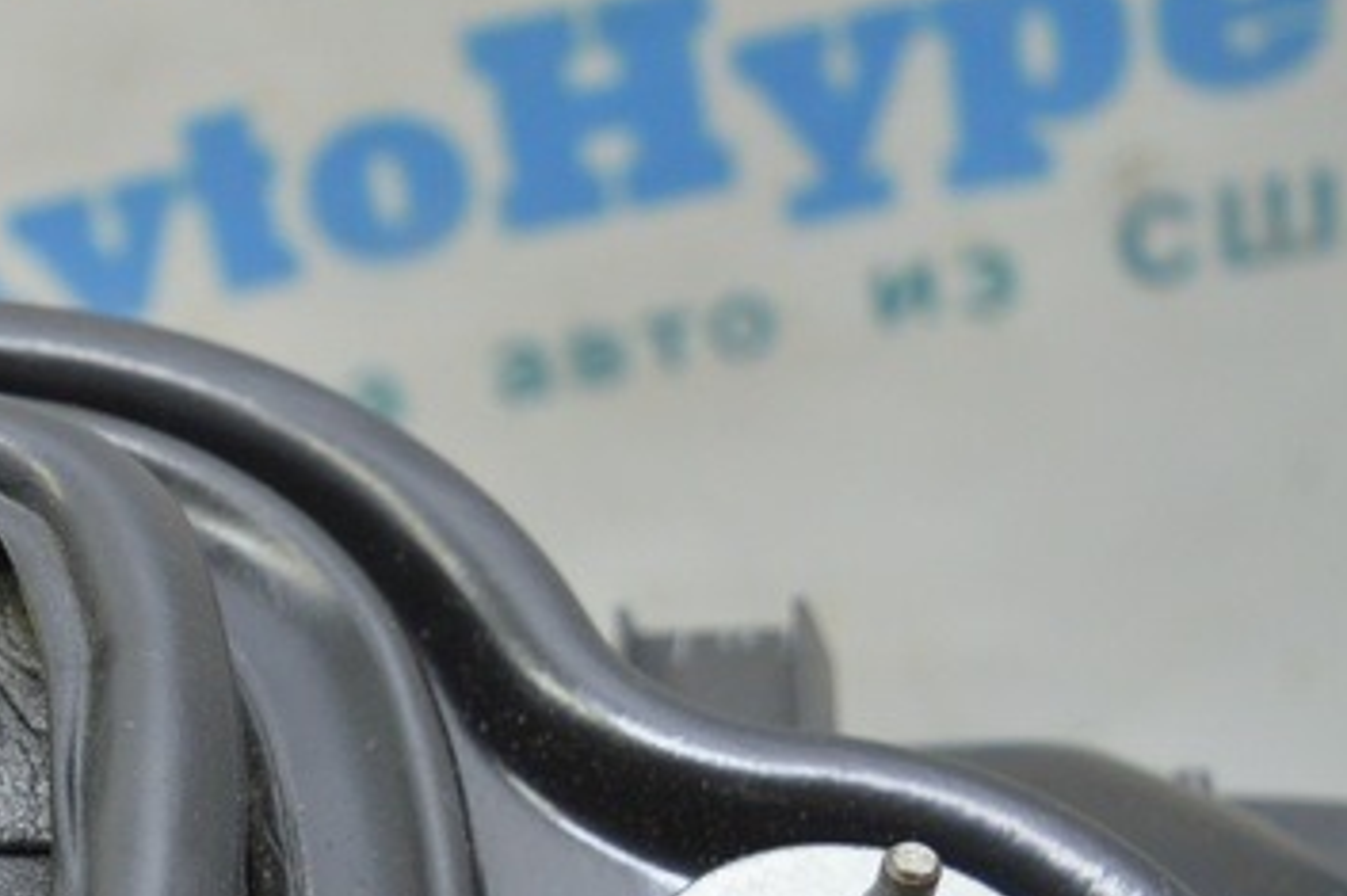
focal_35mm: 91
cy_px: 940
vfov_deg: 14.6
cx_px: -355
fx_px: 3420
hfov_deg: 20.5
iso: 400
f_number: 3.8
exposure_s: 1/40
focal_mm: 21
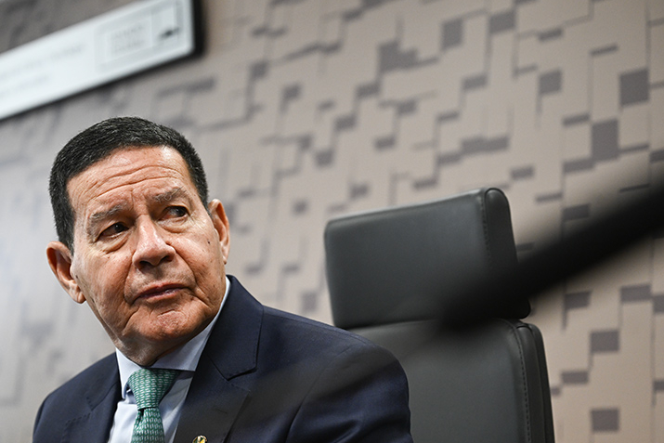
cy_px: 254
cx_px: 340
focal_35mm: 84
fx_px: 1550
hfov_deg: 24.2
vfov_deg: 16.3
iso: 1600
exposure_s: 1/250
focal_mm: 70
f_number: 2.8
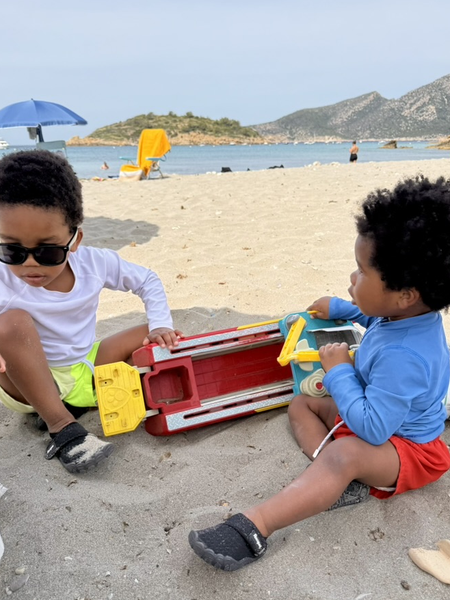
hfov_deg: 49.7
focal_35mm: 28
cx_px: 237
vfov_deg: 63.4
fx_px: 486
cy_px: 314
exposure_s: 1/4167
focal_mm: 6.76
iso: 80
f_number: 1.78
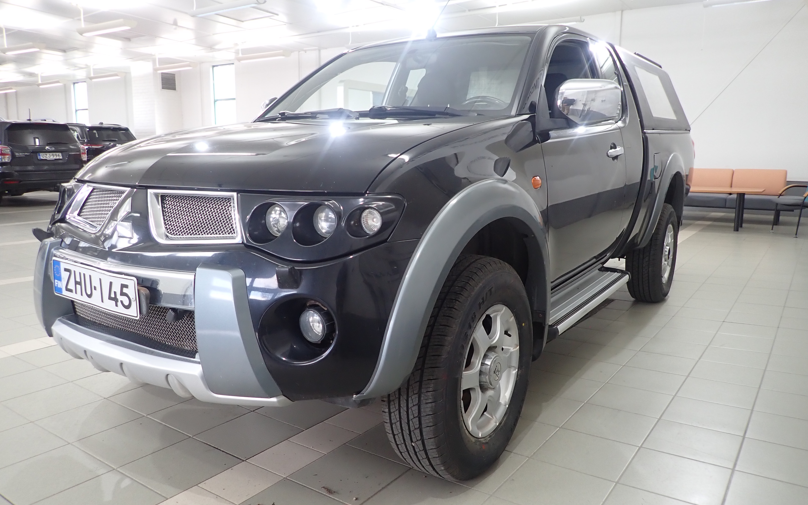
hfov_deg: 68.4
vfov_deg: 46.0
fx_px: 595
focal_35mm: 27
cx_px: 399
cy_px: 247
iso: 200
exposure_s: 1/60
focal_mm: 4.5
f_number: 2
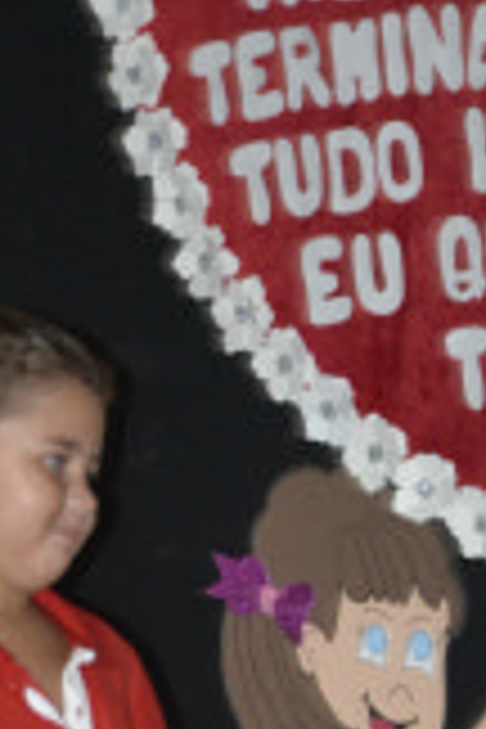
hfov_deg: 3.7
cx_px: 92
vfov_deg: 5.5
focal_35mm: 371
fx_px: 7512
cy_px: 981
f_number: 5.6
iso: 3200
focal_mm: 80
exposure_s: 1/60
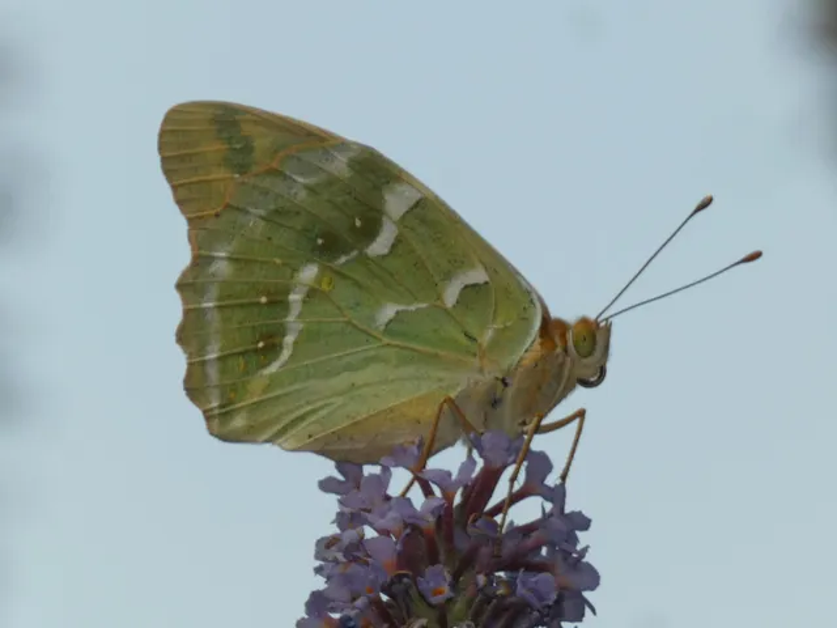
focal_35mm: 800
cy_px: 314
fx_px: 19344
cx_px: 418
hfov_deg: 2.5
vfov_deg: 1.9
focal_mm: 143.4
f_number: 5.6
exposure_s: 1/200
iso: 80
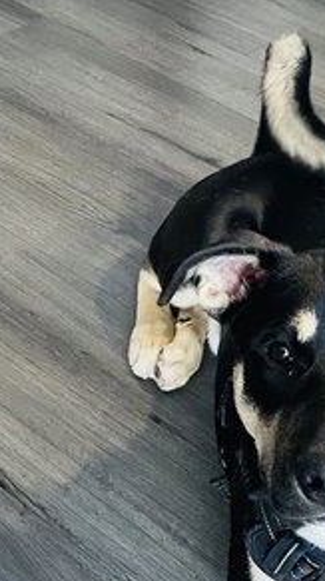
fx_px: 999
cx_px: 303
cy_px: 532
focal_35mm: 65
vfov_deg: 30.8
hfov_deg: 18.1
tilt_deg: -48.8
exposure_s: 1/60
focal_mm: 4.2
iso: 250
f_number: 1.6
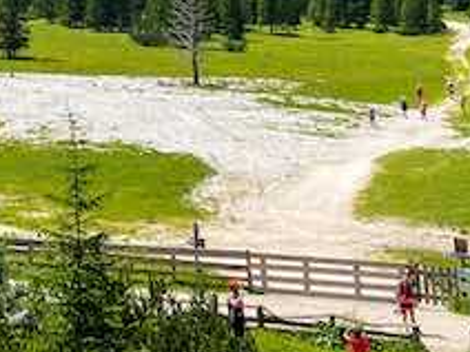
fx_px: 1331
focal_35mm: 98
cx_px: -126
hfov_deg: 18.7
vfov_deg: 13.9
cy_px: -224
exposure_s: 1/4400
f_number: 1.8
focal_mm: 4.25
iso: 32
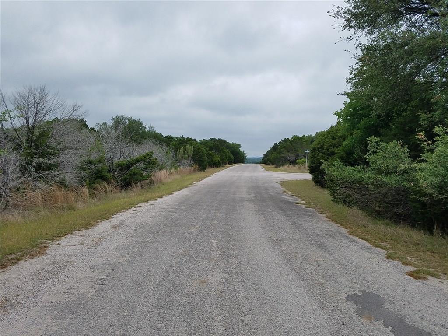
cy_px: 168
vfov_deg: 53.1
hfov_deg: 67.3
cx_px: 224
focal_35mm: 26
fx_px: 336
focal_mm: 4.2
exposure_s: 1/1836
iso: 50
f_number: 1.7
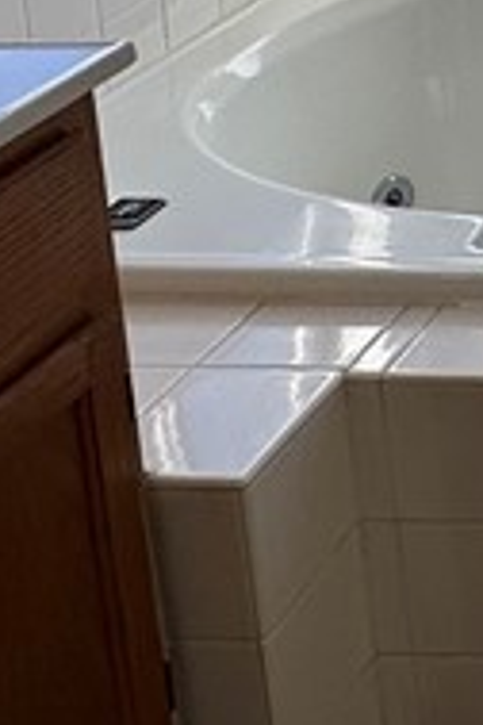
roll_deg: -0.1
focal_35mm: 79
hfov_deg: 12.3
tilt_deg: -9.8
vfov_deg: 21.2
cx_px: 1269
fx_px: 1590
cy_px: -399
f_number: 2.2
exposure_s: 1/458
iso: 40
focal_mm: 2.22
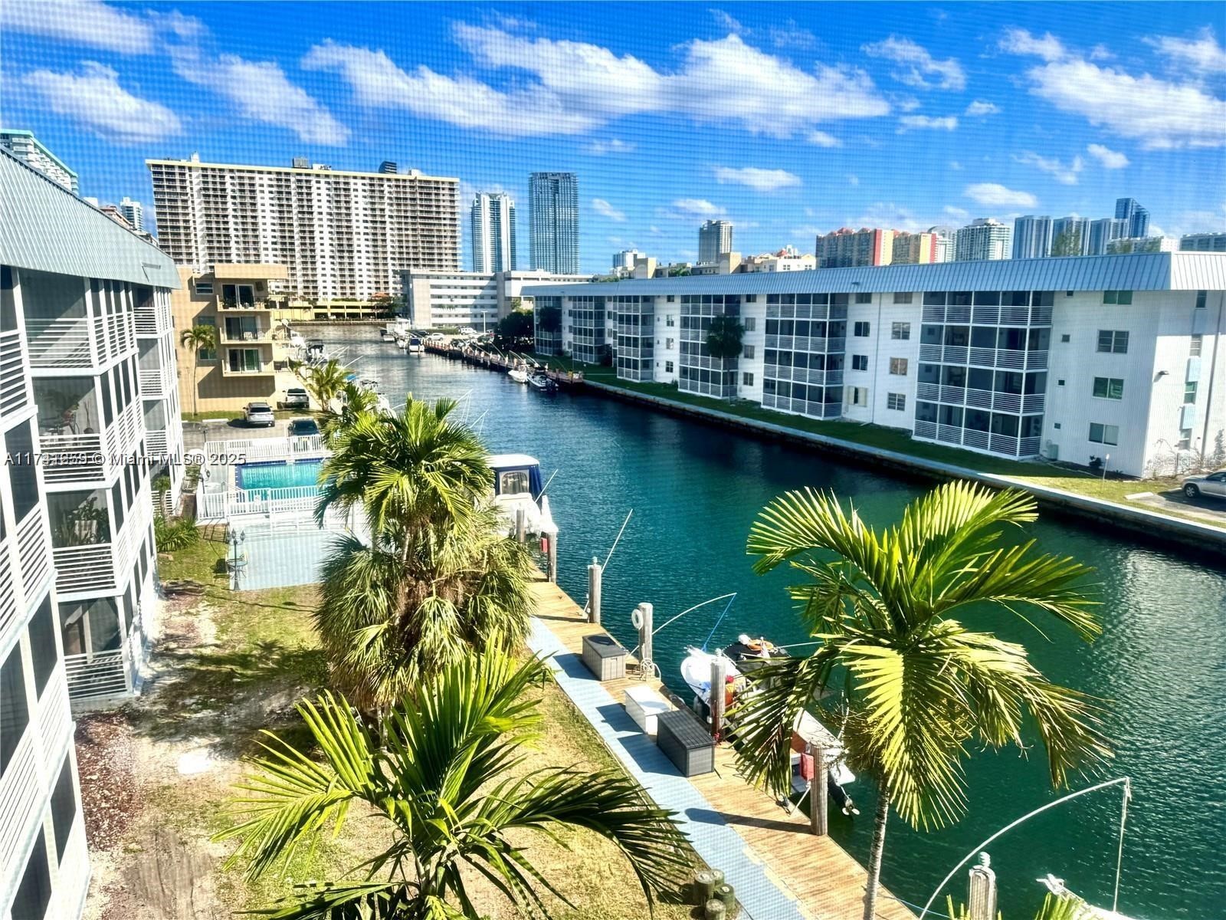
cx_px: 613
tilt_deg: -10.1
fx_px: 850
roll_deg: +0.2
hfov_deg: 71.6
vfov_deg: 56.8
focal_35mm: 24
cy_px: 460
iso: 80
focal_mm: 6.76
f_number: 1.78
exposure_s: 1/2959
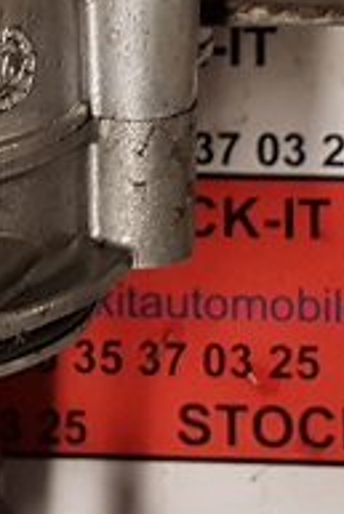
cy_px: 224
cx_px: -75
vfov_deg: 14.6
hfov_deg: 9.7
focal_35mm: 140
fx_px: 2003
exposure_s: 1/50
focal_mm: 4.2
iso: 160
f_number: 1.7
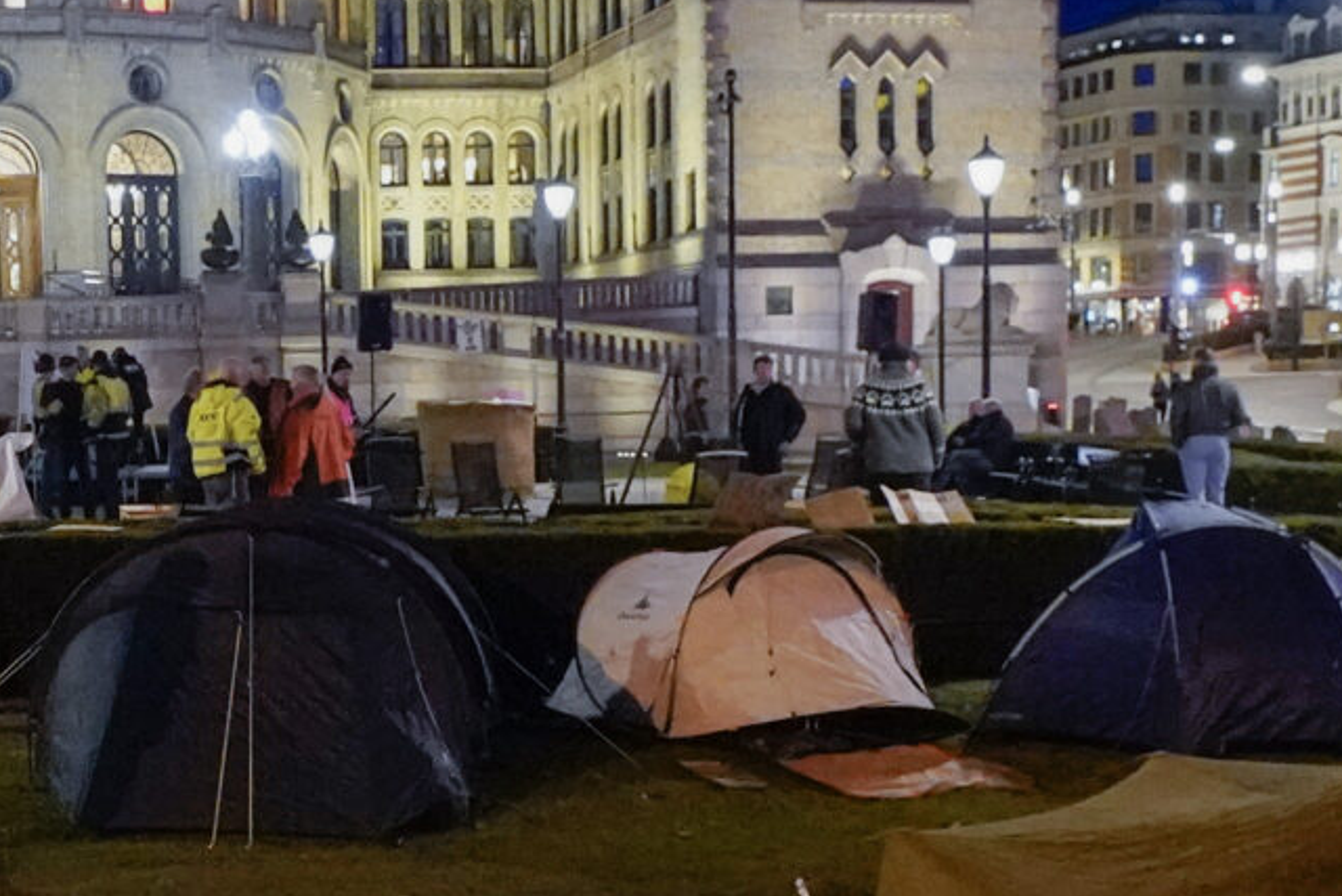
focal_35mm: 64
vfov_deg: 21.1
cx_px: 264
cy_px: 673
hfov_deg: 30.6
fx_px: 2386
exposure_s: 1/30
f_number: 5
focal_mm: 16
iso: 10000
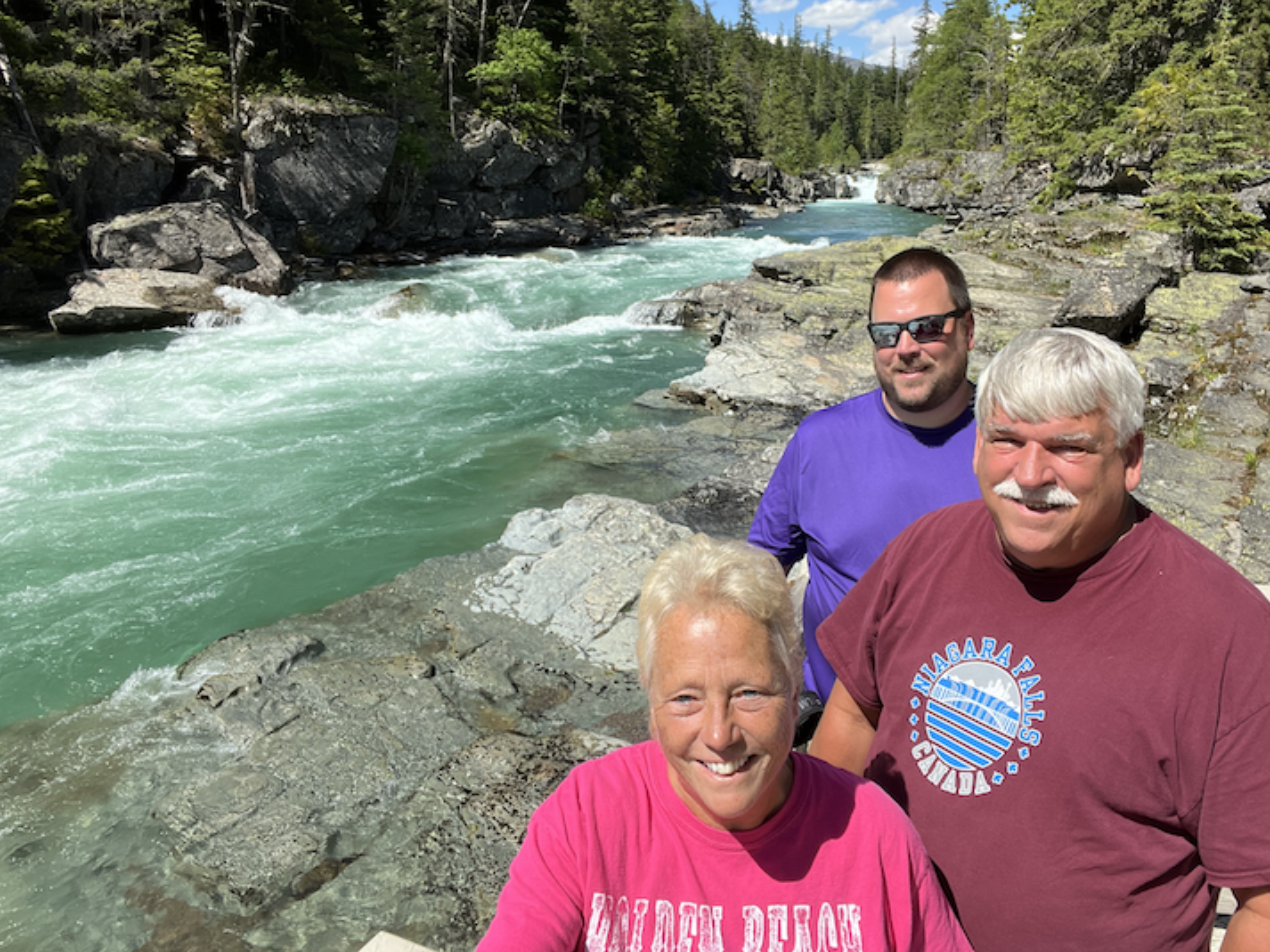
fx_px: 954
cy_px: 421
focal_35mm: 26
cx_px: 670
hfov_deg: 67.2
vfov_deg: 53.0
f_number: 2.2
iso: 32
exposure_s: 1/1172
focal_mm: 2.71
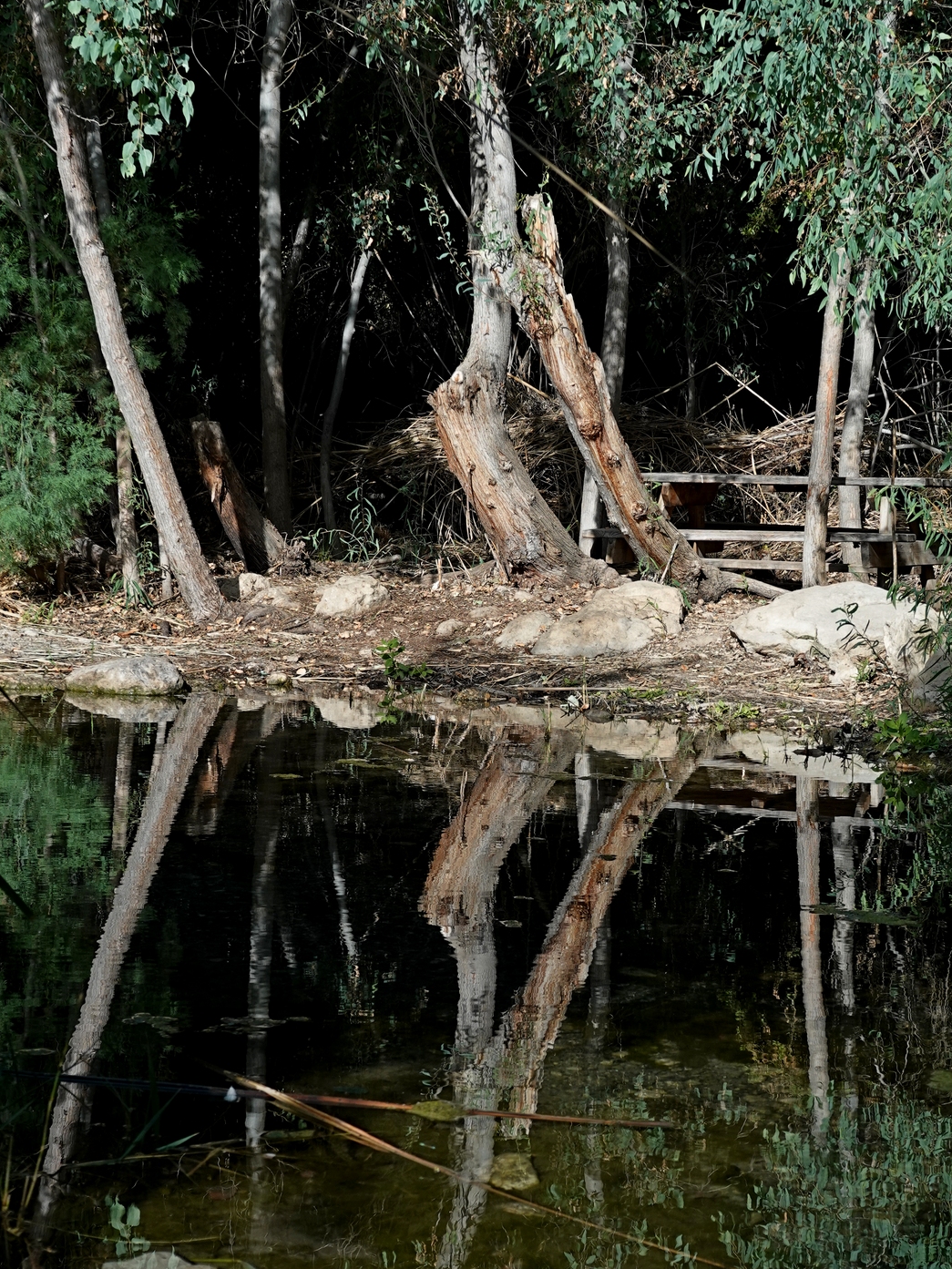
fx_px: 1943
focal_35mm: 53
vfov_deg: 36.1
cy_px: 578
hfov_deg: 27.5
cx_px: 482
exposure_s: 1/320
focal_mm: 17.55
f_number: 3.2
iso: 100
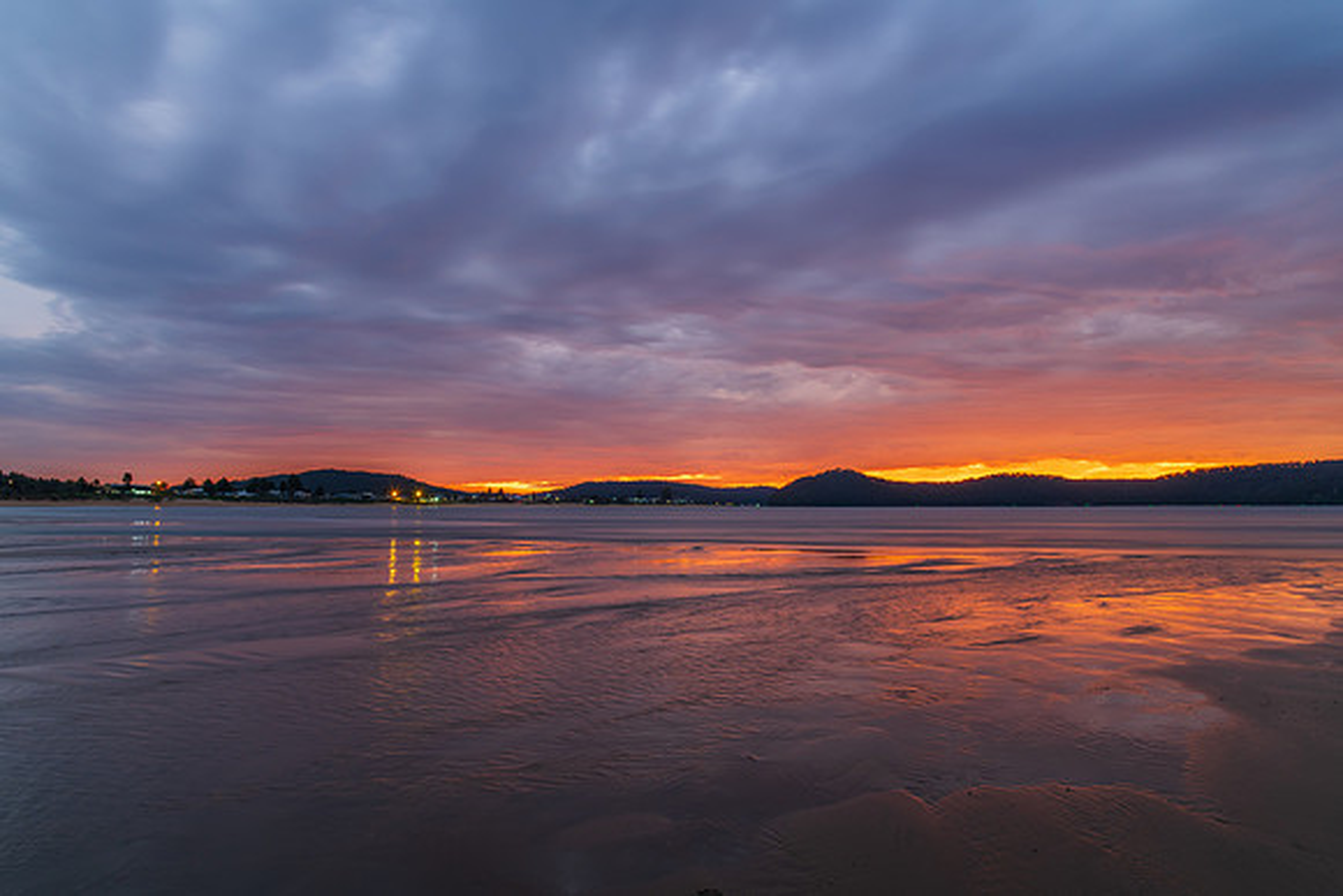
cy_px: 448
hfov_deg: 71.5
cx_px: 662
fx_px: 932
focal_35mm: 25
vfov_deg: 51.3
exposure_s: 6
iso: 200
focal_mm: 24
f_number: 6.3
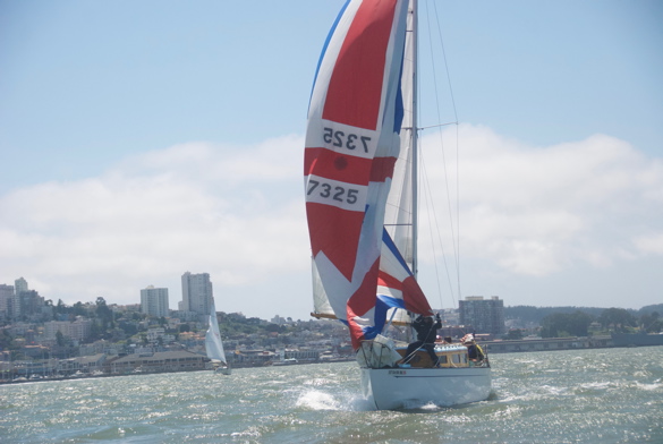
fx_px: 1715
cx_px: 332
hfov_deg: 21.9
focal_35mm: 93
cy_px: 222
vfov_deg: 14.8
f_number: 5
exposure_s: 1/4000
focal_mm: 62
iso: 800
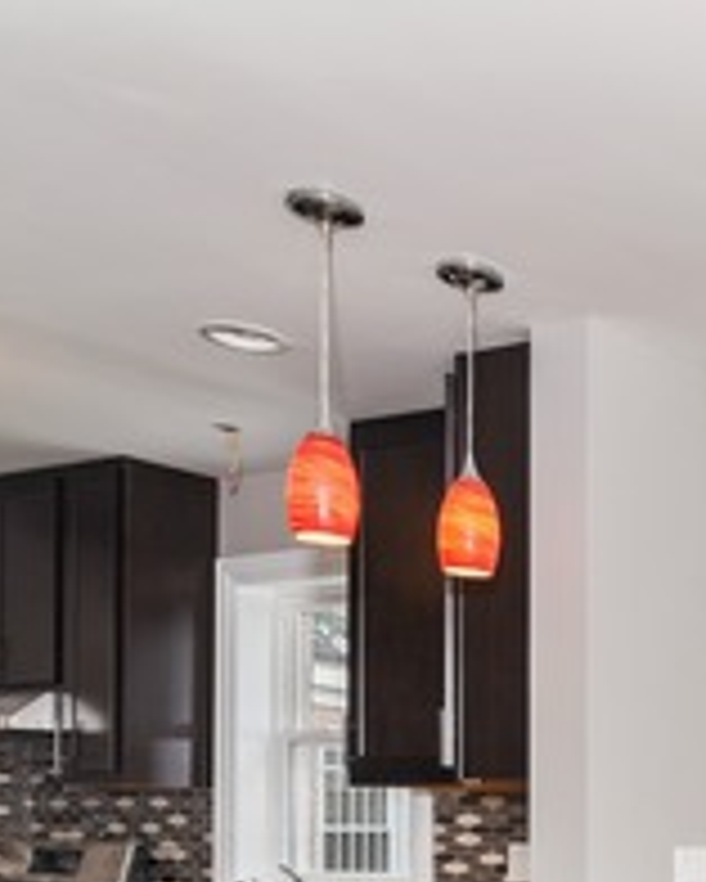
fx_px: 1279
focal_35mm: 49
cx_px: 1106
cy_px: 889
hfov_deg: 23.5
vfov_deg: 34.5
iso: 200
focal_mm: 16
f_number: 8
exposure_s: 1/60
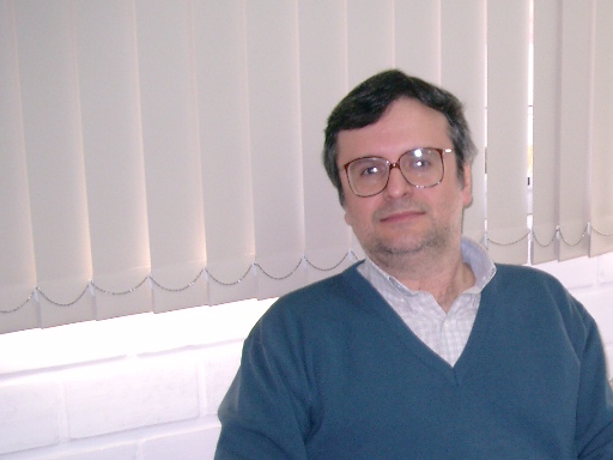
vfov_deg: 19.6
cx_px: 590
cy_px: 400
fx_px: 1310
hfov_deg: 25.2
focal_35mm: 74
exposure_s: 1/60
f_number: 2.6
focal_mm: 7.6
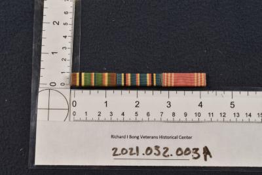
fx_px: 437
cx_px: 131
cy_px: 88
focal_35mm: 60
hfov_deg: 33.4
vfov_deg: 22.6
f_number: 7.1
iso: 200
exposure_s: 1/60
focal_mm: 40
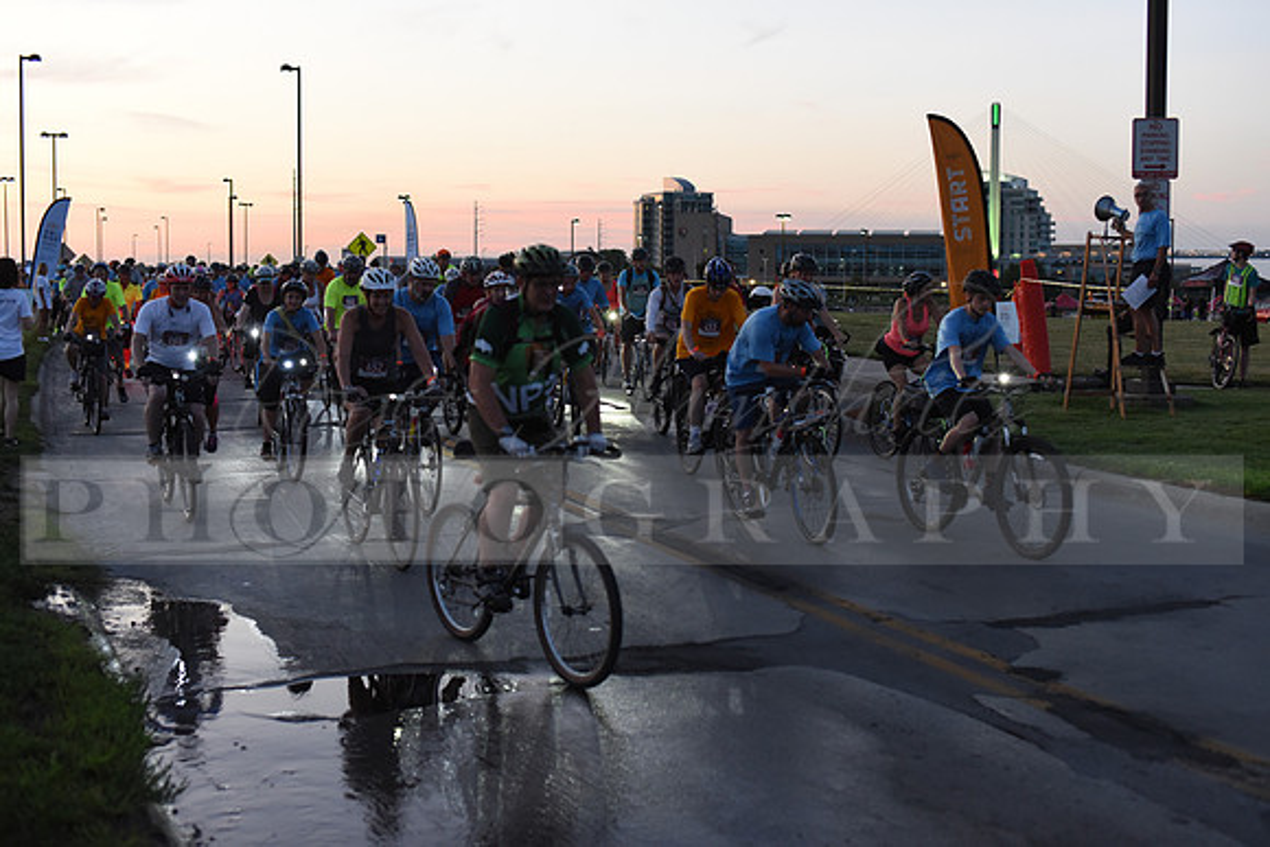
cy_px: 424
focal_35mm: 50
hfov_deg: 39.6
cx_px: 635
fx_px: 1764
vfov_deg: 27.0
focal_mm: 50
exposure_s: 1/400
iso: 2500
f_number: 2.8
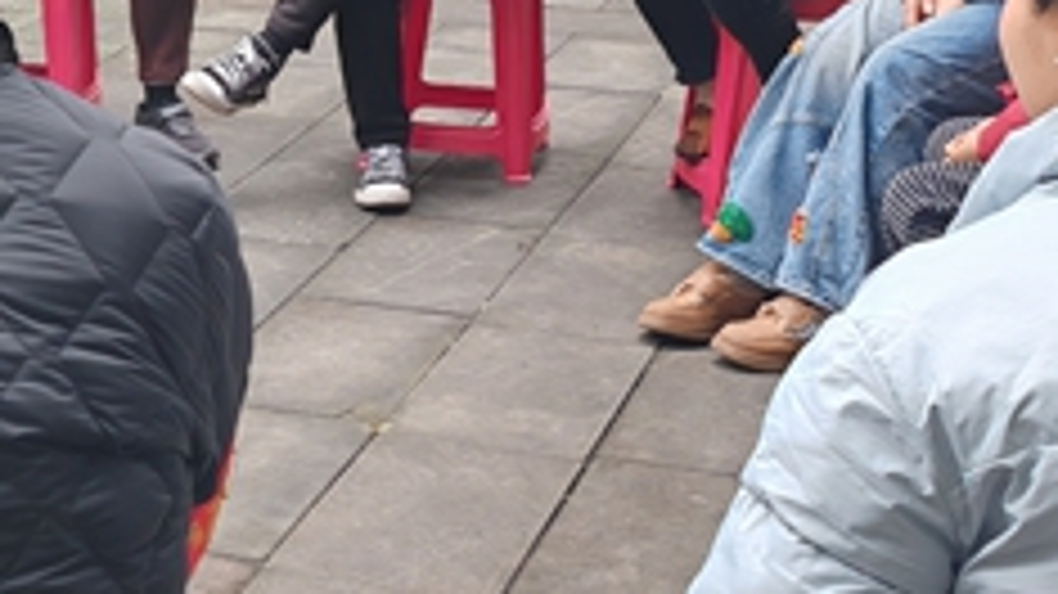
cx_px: -243
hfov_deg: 18.4
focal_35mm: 110
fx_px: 3085
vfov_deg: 10.9
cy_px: 63
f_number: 1.9
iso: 160
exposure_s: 1/100
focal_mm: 6.12
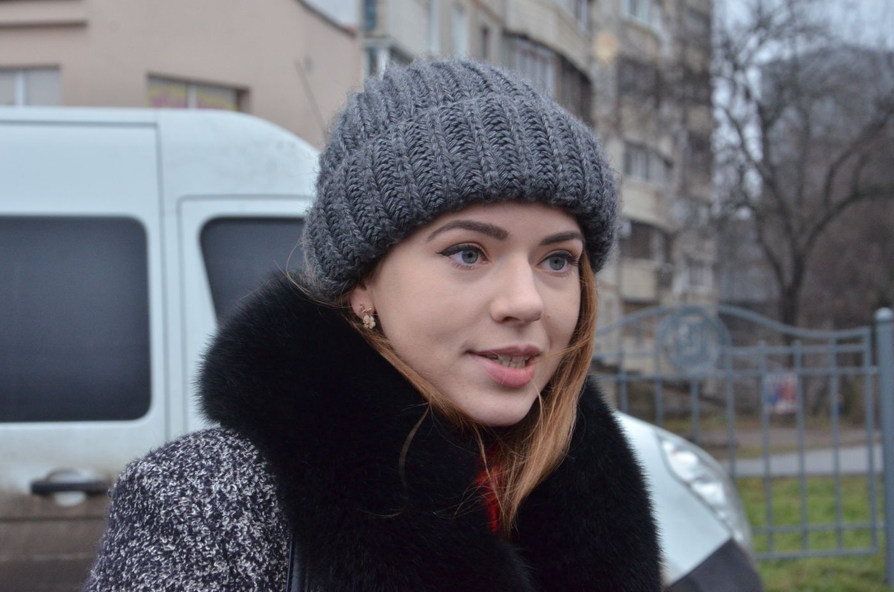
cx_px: 447
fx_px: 2305
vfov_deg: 14.6
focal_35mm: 93
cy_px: 296
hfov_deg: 22.0
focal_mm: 62
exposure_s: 1/200
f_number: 10
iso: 1250
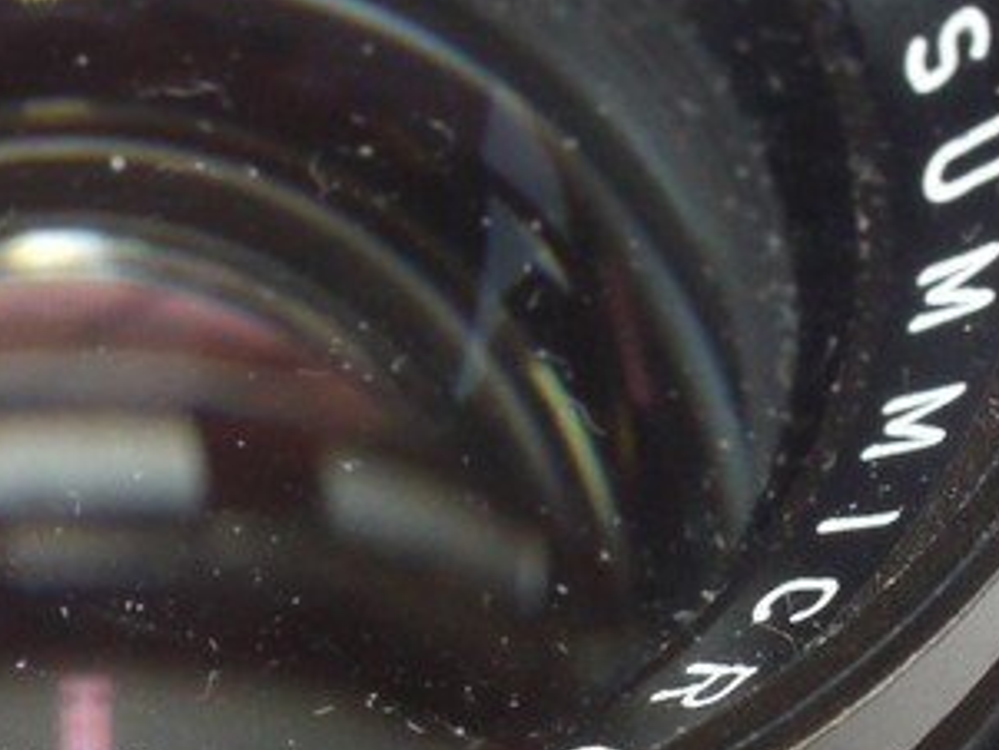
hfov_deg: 8.3
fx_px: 6900
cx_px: 355
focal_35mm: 239
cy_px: 667
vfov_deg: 6.2
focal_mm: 30
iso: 800
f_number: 10
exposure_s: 1/30
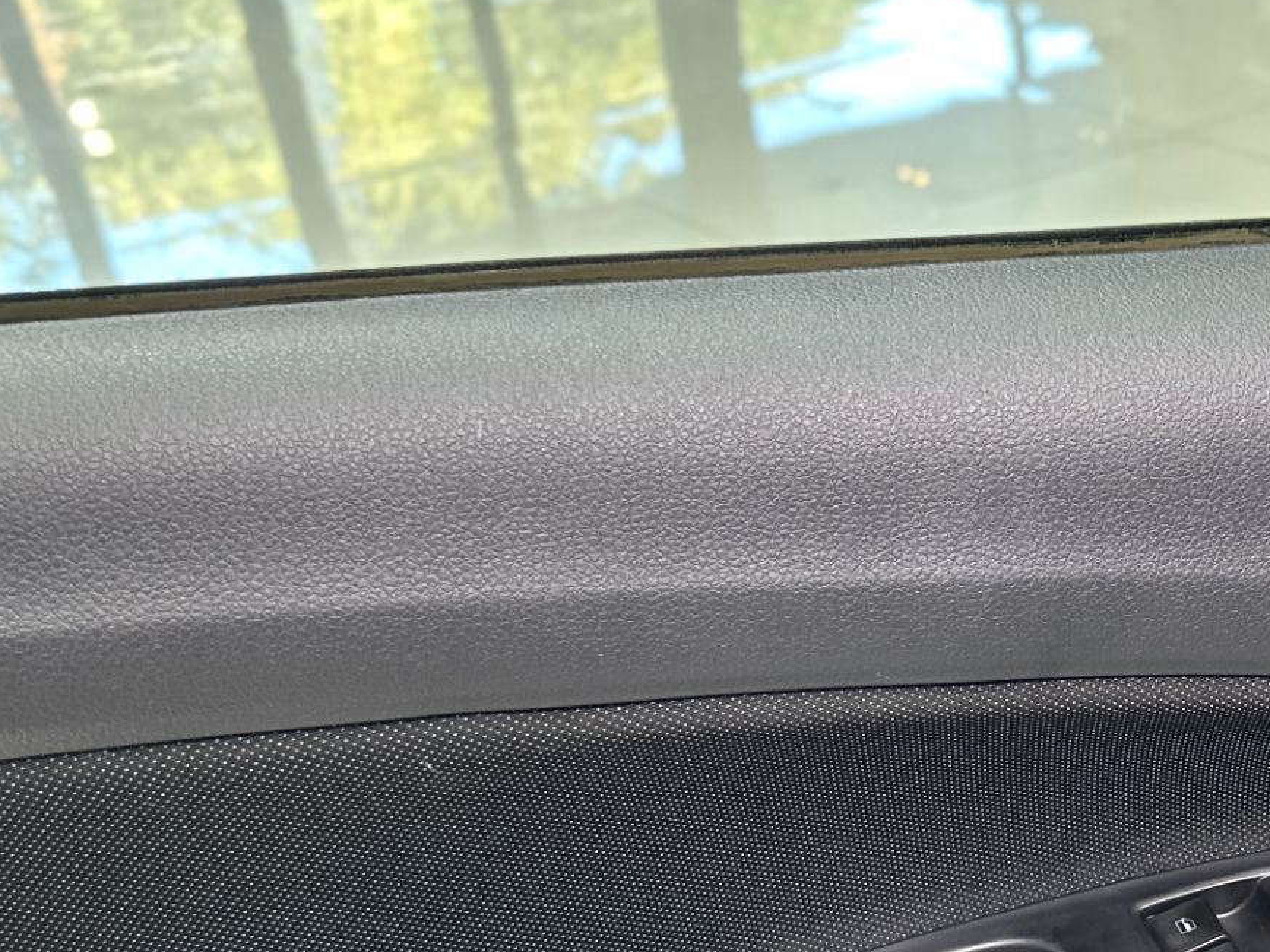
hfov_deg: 34.5
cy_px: 824
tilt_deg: -34.9
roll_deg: +3.4
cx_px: 1098
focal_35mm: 53
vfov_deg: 26.8
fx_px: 1945
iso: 250
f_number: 1.78
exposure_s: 1/60
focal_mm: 6.86
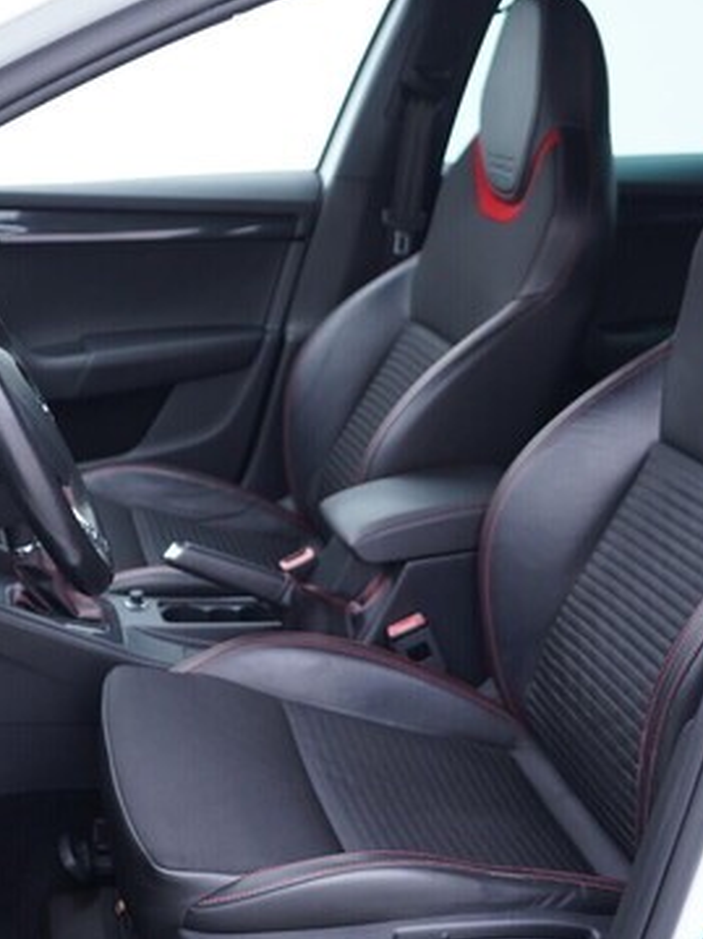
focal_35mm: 53
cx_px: 248
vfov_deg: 36.2
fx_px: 1436
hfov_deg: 27.4
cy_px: 467
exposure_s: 1/40
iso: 200
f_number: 2.8
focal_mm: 24
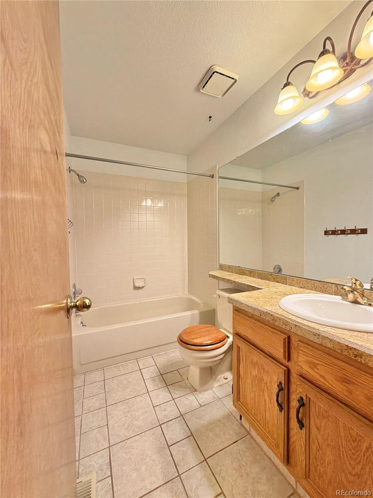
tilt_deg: -2.1
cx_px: 186
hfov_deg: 85.7
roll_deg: +0.4
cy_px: 249
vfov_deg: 102.1
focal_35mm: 14
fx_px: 201
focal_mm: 2.22
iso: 250
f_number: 2.2
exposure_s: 1/60
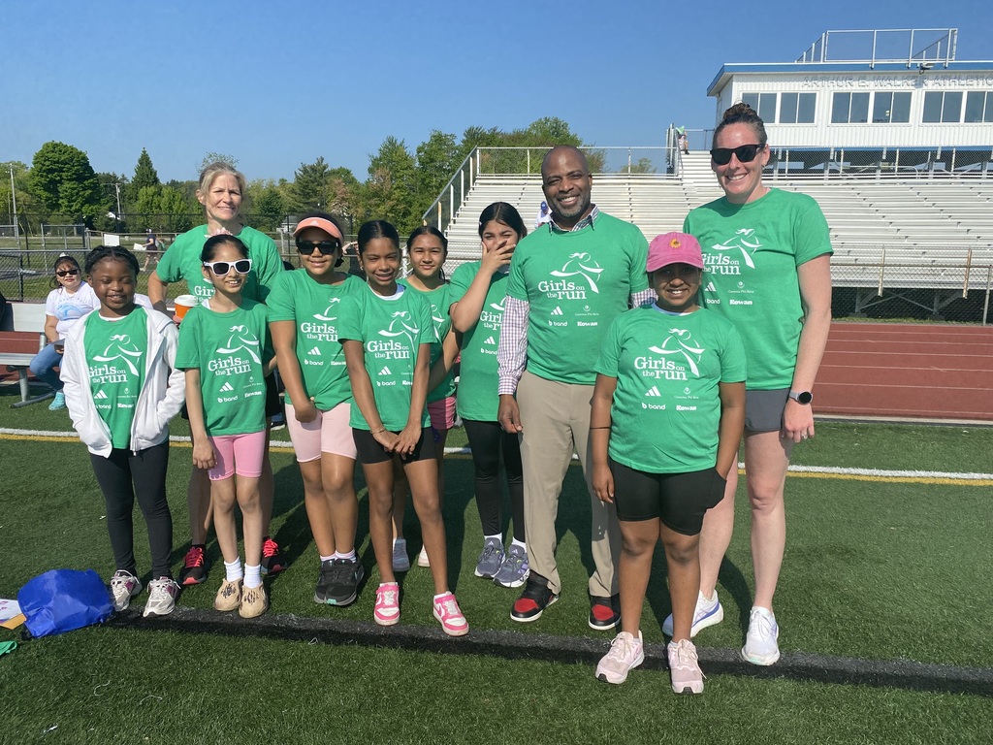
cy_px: 372
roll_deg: -0.6
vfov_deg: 53.1
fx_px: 746
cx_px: 496
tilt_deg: -8.9
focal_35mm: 26
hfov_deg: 67.3
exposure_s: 1/3846
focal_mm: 4.25
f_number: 1.8
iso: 32
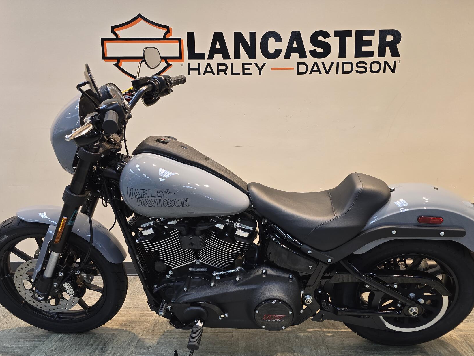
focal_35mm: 28
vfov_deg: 49.5
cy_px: 207
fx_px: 383
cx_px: 249
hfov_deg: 63.4
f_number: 1.7
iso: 200
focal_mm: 6.3
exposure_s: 1/120
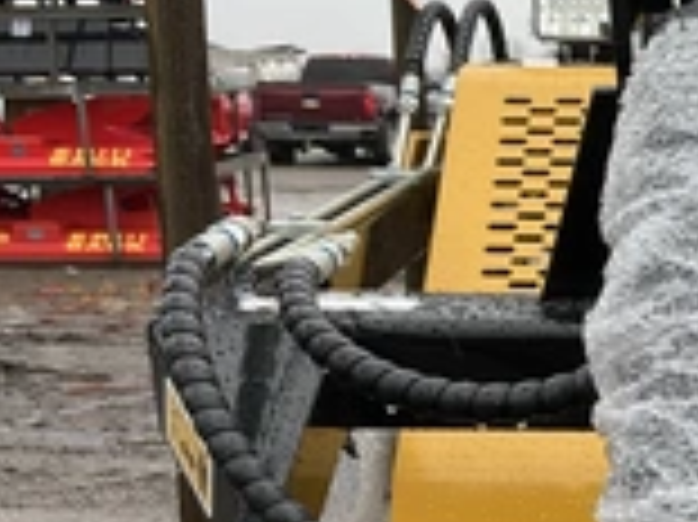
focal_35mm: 75
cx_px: 752
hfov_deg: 24.4
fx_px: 1511
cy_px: 436
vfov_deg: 19.4
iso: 20
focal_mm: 3
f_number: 1.8
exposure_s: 1/209
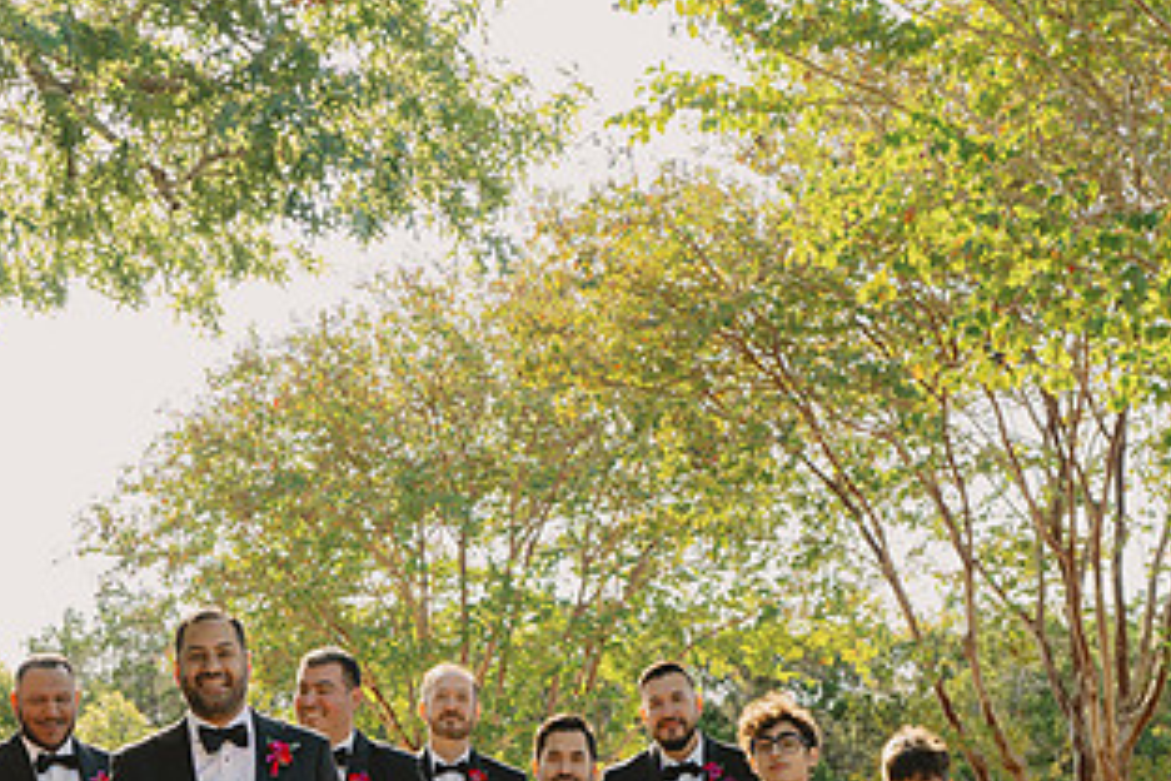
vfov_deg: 14.4
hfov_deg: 21.5
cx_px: 289
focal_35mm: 94
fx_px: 3057
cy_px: 665
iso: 320
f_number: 4.5
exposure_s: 1/320
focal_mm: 35
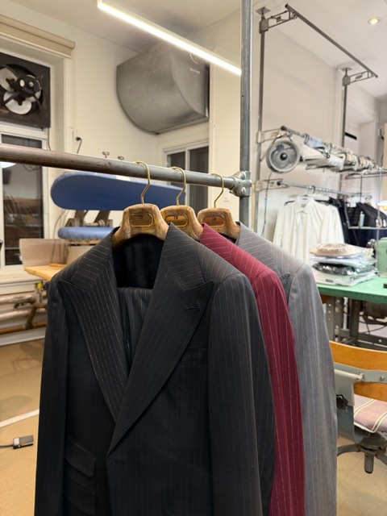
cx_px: 194
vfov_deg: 71.6
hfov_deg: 56.8
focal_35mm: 24
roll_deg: -0.5
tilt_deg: -4.2
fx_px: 358
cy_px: 258
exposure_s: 1/60
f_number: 1.78
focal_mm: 6.76
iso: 400
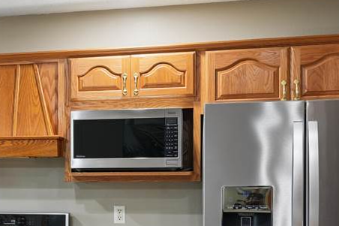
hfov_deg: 21.5
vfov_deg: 16.0
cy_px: 181
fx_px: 800
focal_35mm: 85
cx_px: -106
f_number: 9
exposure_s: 1/6
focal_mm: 30
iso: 400
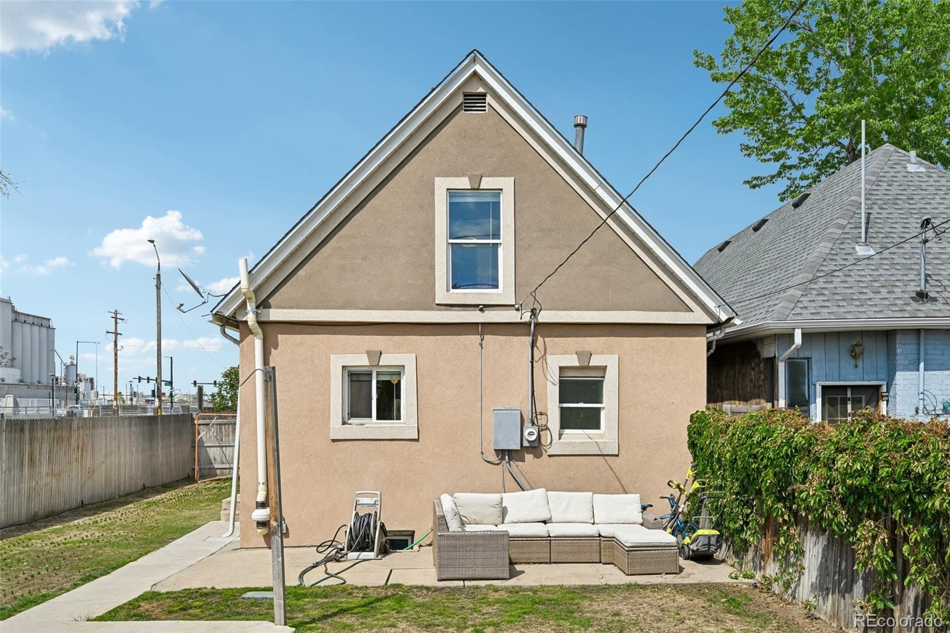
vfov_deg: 43.6
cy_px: 316
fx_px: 791
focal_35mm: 30
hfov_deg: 61.9
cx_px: 475
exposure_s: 1/125
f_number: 11
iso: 64
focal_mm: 30
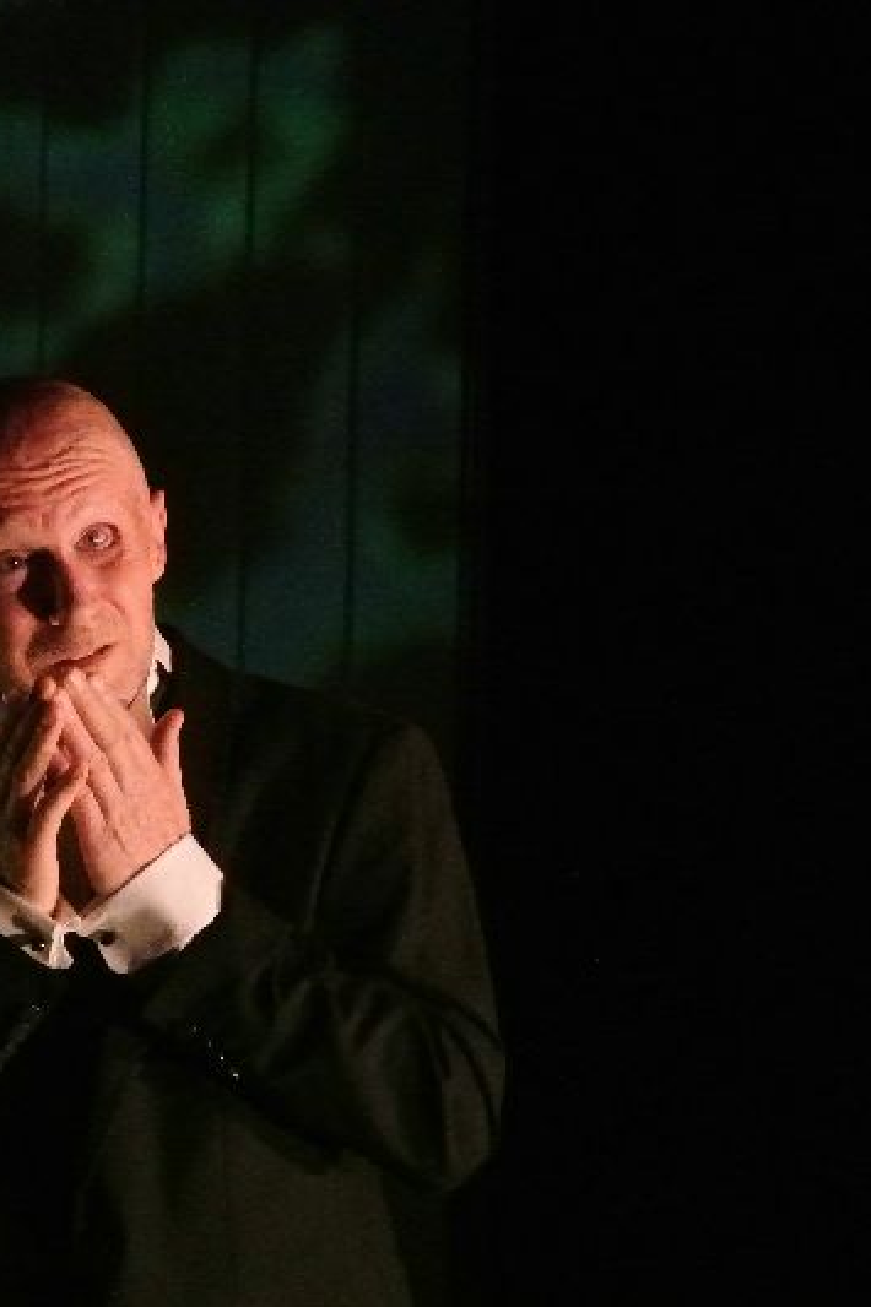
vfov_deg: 7.1
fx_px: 10531
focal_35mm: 290
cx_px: 49
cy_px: 654
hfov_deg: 4.7
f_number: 4.8
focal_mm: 71.6
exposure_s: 1/60
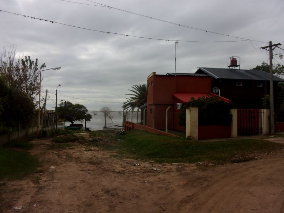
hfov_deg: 63.4
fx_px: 230
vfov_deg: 49.7
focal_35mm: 28
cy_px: 106
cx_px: 142
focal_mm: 5.1
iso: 80
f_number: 10.8
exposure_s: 1/70
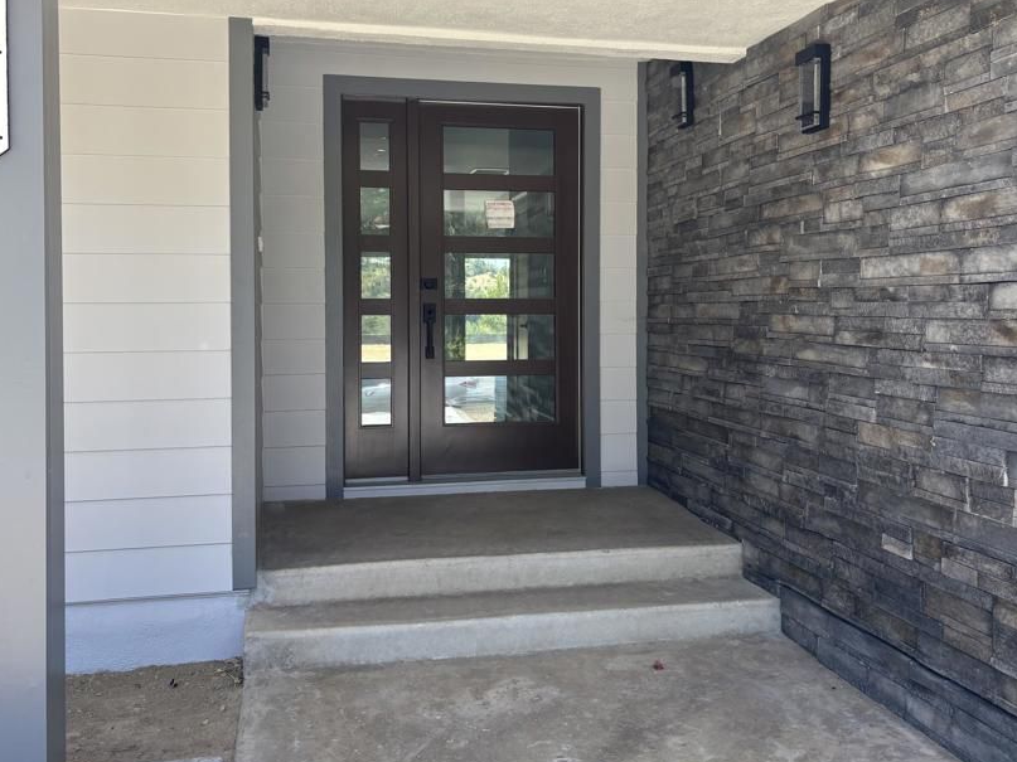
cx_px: 517
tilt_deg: -0.8
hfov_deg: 55.4
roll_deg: +0.6
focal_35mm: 33
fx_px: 969
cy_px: 316
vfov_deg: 42.8
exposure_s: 1/462
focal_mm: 5.96
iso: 50
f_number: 1.6
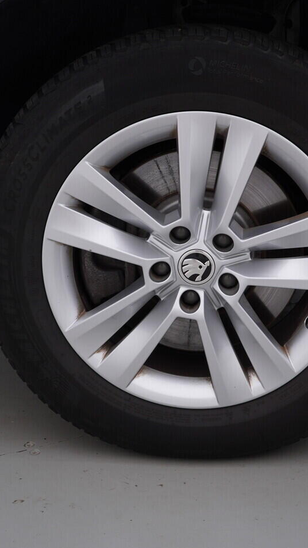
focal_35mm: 57
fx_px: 828
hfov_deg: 21.0
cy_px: 275
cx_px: 188
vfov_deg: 36.6
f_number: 4.5
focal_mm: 24
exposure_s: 1/100
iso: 125
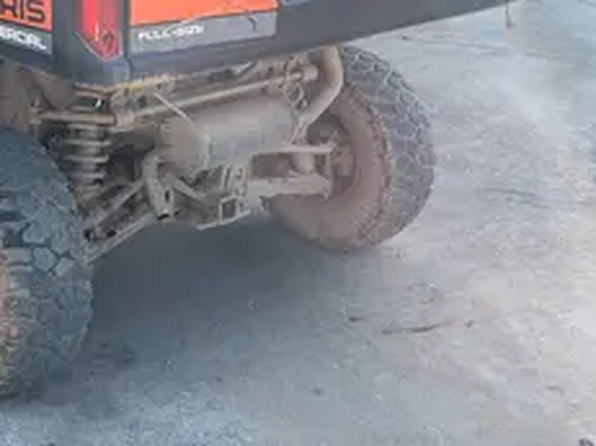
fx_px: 1067
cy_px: 17
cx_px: 90
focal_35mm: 62
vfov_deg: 22.8
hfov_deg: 30.2
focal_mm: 5.1
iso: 50
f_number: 1.6
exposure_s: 1/751
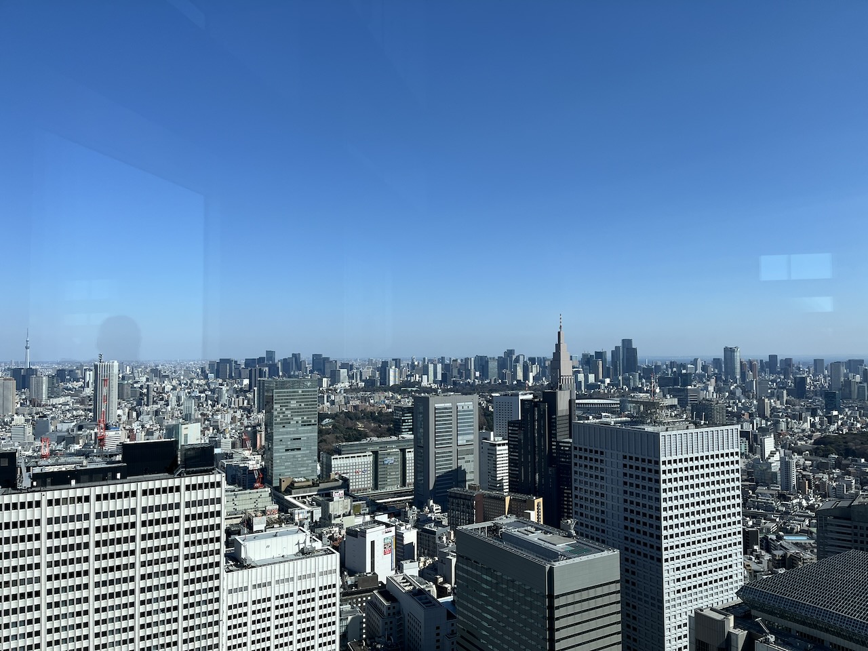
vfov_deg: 53.1
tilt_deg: +2.3
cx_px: 434
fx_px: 652
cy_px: 326
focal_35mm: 26
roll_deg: +0.3
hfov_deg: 67.3
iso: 50
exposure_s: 1/4016
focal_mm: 5.1
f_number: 1.6
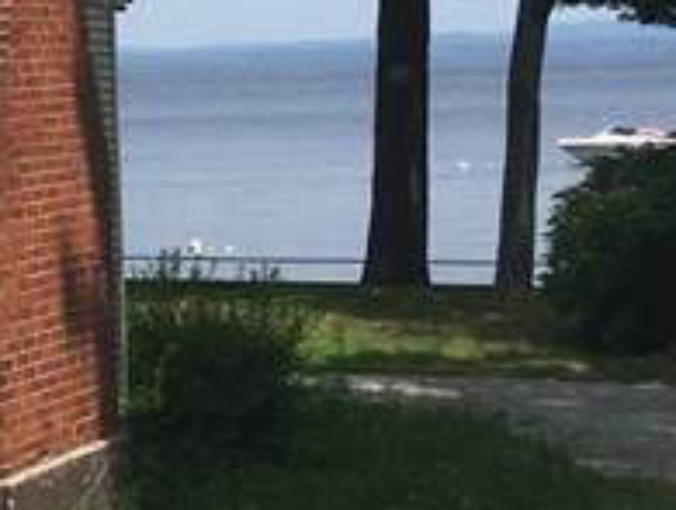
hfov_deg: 12.0
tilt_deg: +2.1
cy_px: 80
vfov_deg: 9.8
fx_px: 2974
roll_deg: +2.0
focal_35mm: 152
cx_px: -506
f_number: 2.2
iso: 25
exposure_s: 1/1603
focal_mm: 4.15
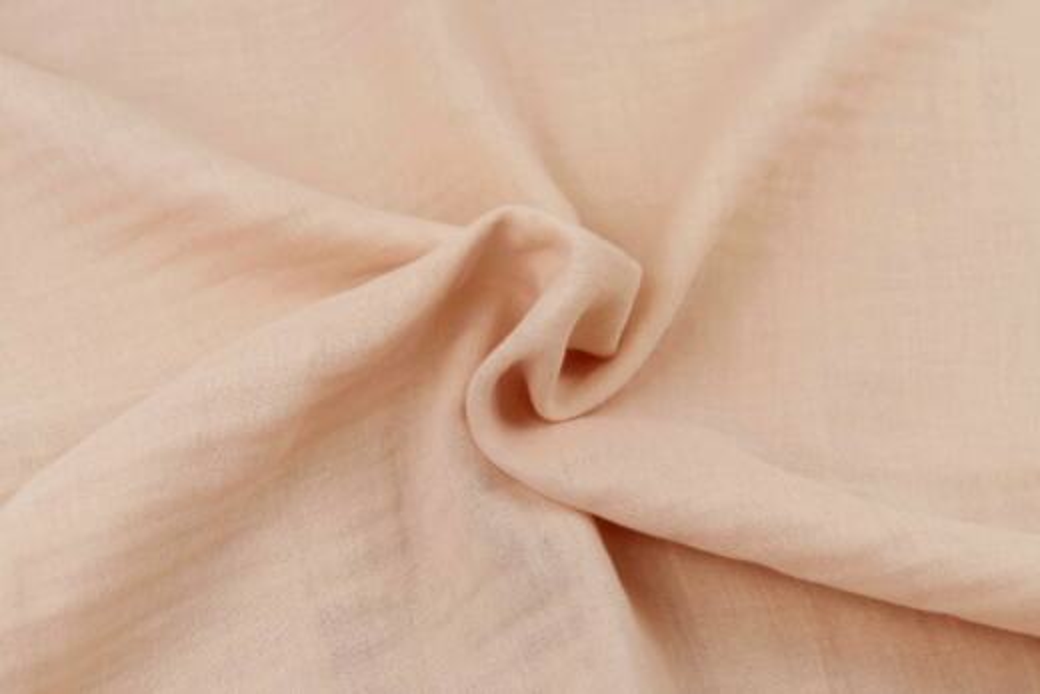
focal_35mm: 72
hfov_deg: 28.1
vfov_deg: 18.9
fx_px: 2080
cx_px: 520
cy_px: 347
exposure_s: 1/80
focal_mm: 26.28
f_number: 3.7
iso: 125
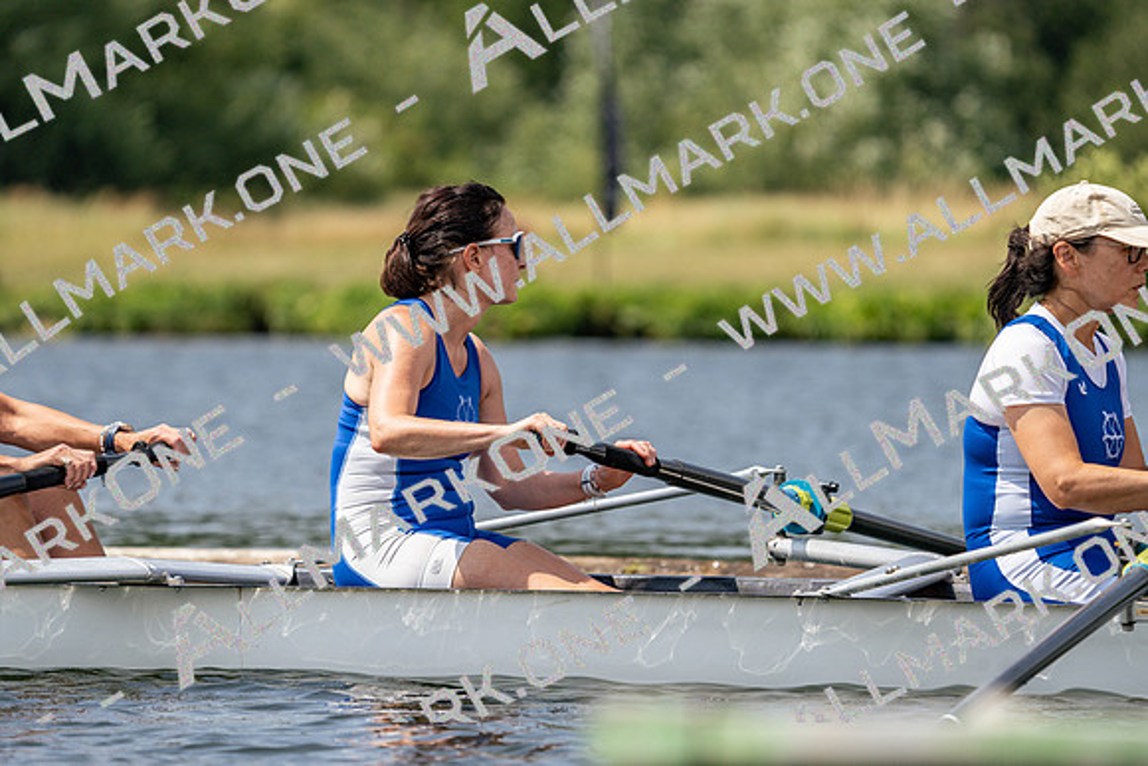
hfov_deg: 5.9
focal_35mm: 347
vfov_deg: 4.0
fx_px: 11068
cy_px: 383
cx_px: 574
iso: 200
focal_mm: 347
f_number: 6.3
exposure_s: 1/1600
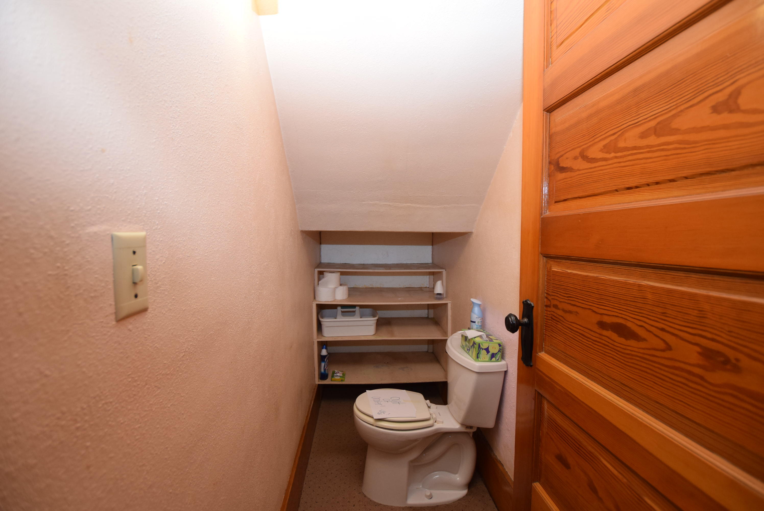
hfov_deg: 100.3
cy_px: 256
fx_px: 319
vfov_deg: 77.4
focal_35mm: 15
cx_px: 382
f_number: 3.5
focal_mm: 10
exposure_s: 1/60
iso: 900
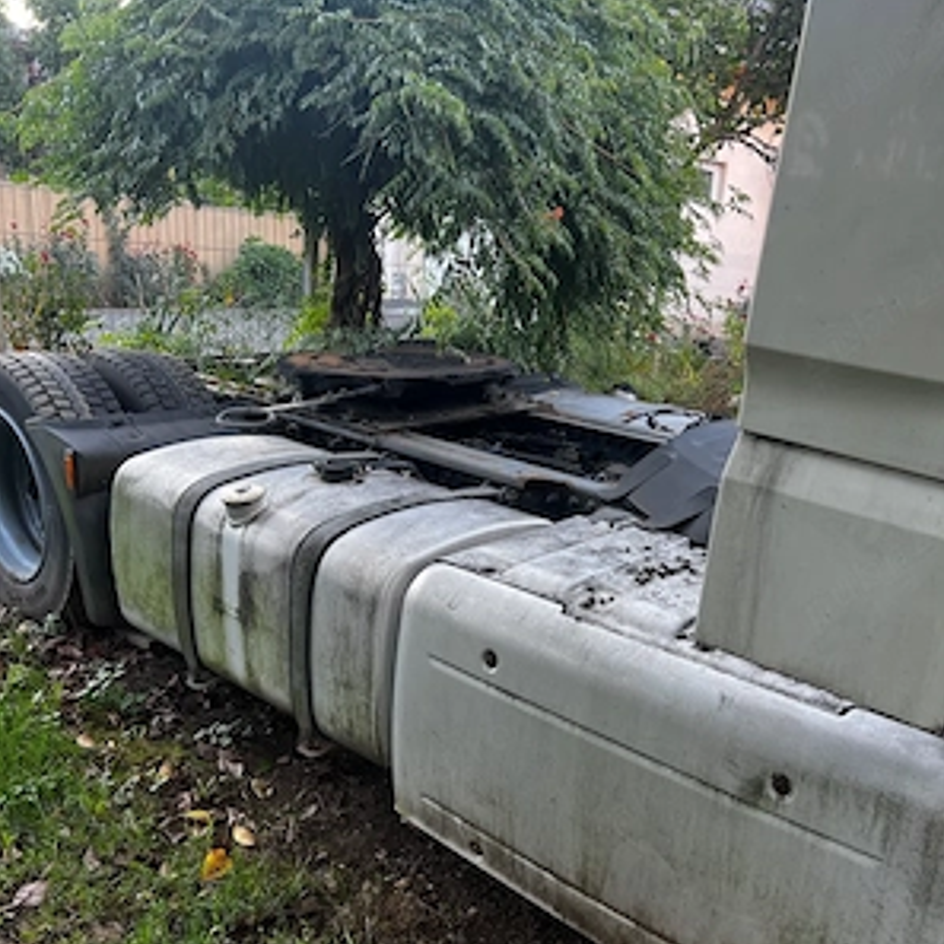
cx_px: 474
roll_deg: -3.5
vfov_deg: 52.0
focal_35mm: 31
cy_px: 588
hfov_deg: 52.5
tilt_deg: -17.4
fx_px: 956
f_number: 1.5
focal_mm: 5.7
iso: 80
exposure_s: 1/121
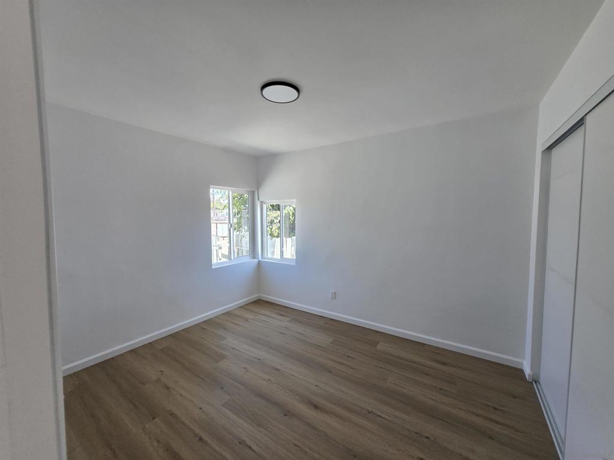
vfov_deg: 89.9
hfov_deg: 106.2
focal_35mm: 13
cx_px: 307
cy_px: 230
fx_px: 231
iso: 50
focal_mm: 1.7
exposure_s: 1/60
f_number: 2.2
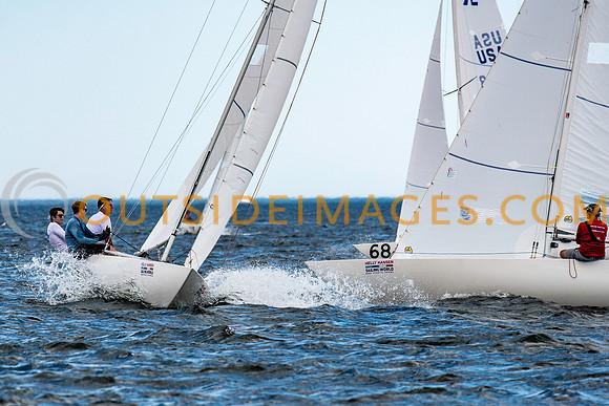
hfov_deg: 3.9
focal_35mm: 533
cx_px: 248
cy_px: 240
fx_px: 9020
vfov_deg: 2.6
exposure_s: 1/2500
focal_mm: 300
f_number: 5.6
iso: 320
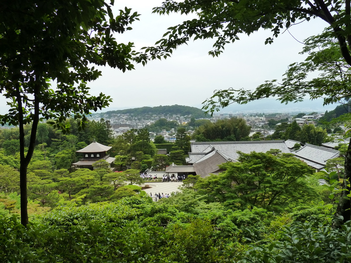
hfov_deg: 69.4
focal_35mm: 25
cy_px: 132
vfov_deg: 54.9
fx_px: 253
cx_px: 176
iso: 200
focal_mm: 4.1
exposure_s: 1/200
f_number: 4
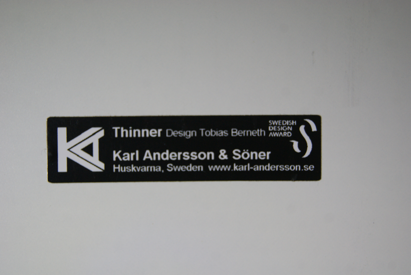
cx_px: 206
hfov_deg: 27.0
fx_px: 857
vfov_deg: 18.2
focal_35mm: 75
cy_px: 138
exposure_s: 1/80
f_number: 5.6
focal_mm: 50
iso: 400
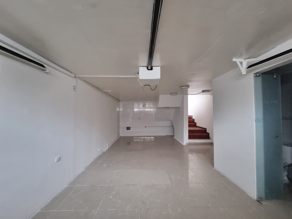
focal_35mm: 13
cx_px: 146
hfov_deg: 106.2
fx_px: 110
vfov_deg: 89.9
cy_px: 110
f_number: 2.2
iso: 400
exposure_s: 1/30
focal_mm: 2.2
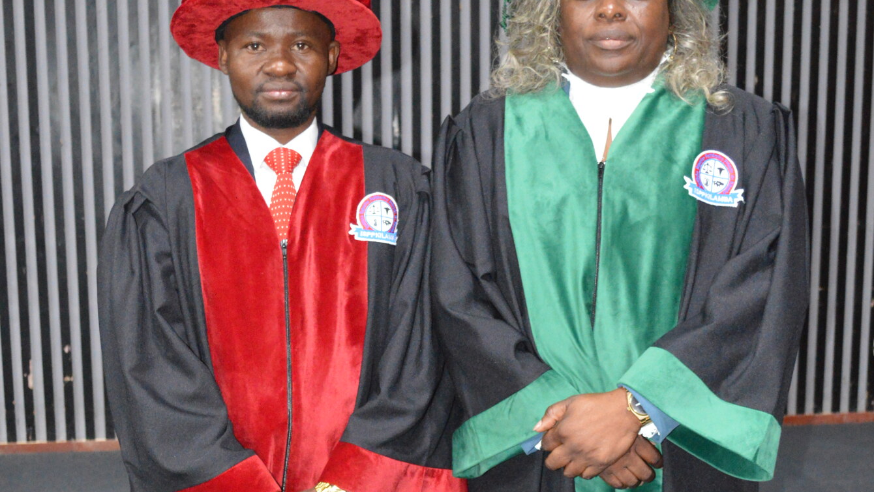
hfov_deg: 33.8
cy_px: 373
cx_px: 407
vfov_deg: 19.3
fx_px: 1437
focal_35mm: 62
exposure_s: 1/60
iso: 2500
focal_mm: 22
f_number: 3.8
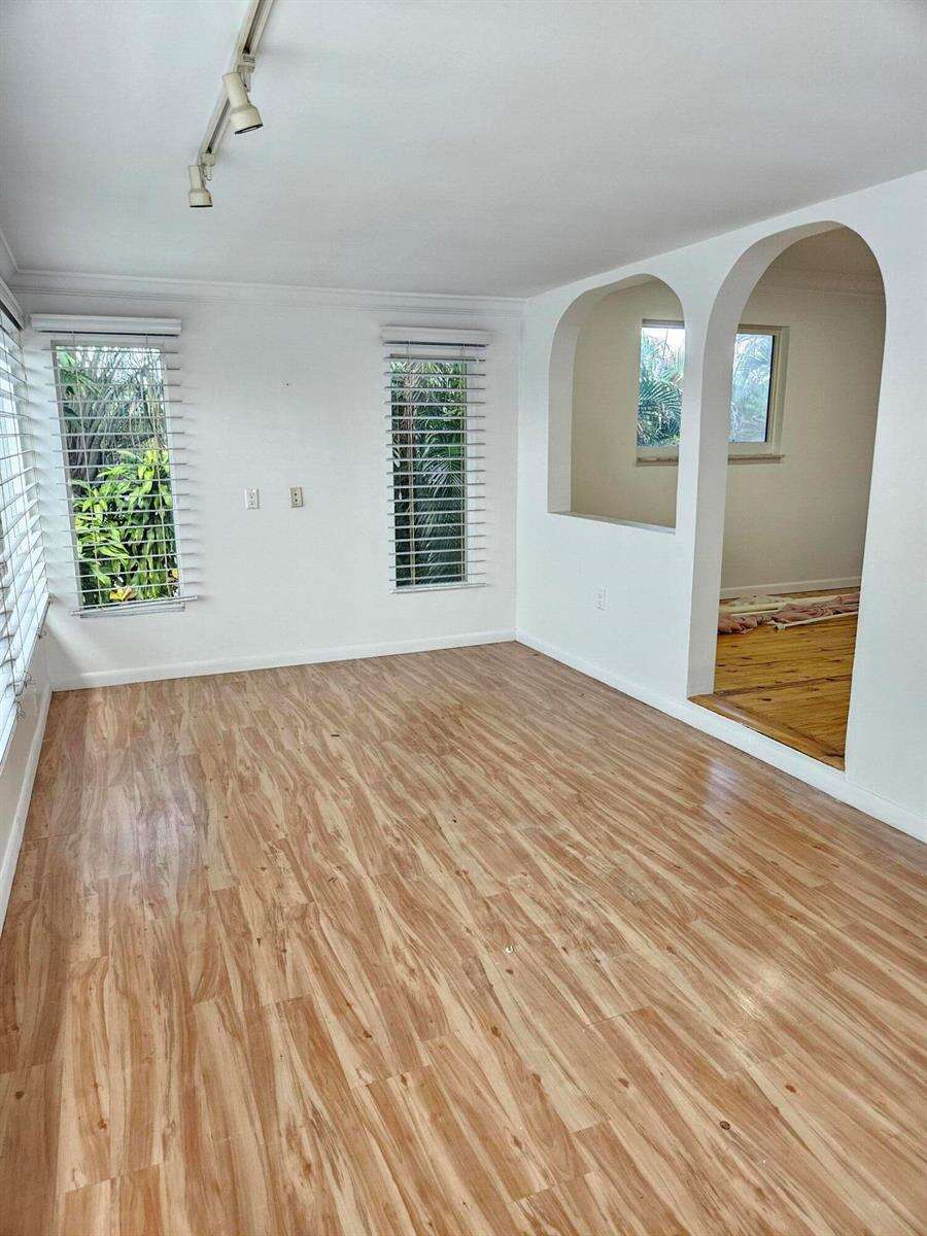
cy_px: 618
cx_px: 464
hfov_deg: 58.9
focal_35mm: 23
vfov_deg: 73.9
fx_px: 821
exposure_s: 1/120
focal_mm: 5.4
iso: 250
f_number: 1.8
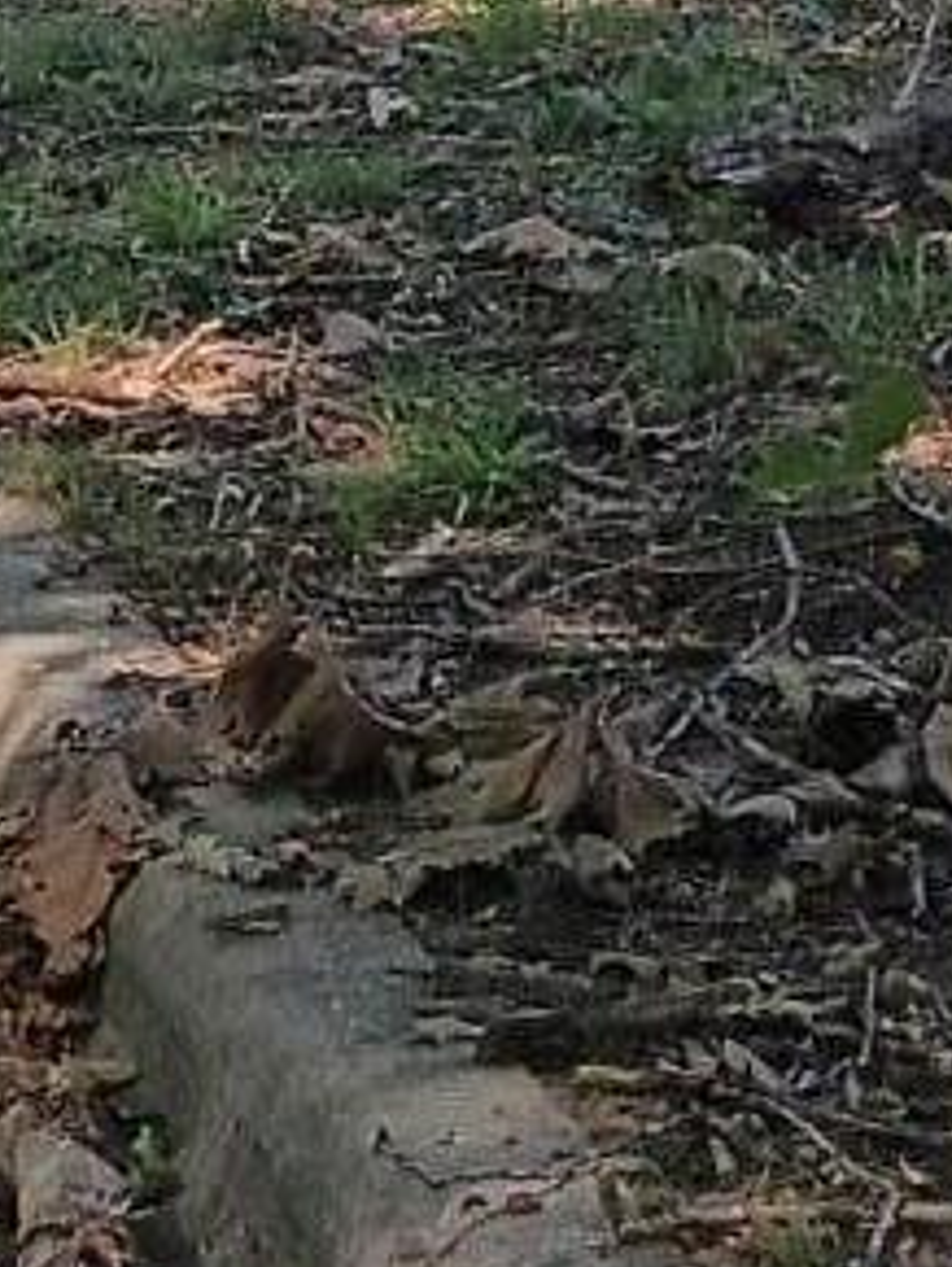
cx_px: -1651
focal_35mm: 200
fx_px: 7323
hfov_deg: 6.9
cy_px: 730
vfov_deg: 9.9
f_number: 1.8
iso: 100
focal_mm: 4.27
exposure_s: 1/169
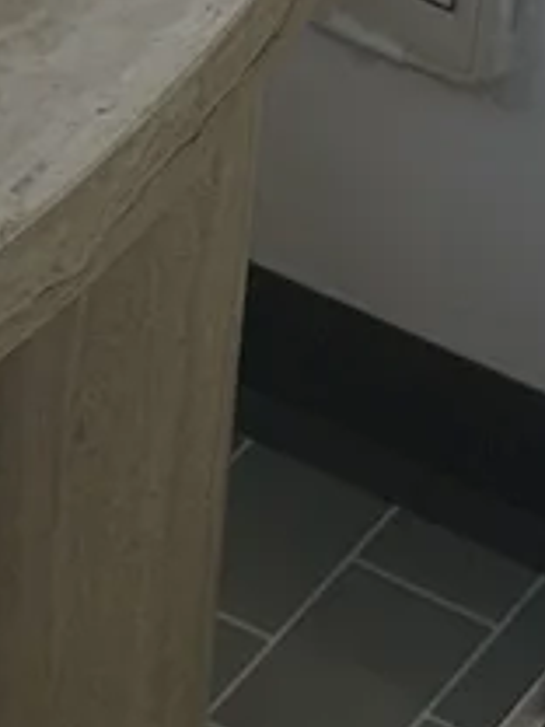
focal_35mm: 323
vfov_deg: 6.0
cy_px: -468
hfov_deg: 4.5
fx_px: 6780
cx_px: -632
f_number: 1.78
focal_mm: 6.76
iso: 64
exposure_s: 1/663
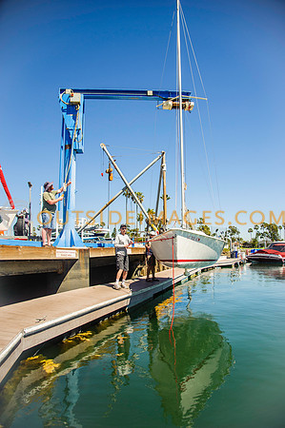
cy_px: 214
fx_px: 286
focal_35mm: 24
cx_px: 142
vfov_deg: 73.8
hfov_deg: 53.0
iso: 320
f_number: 5
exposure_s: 1/2000
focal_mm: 24
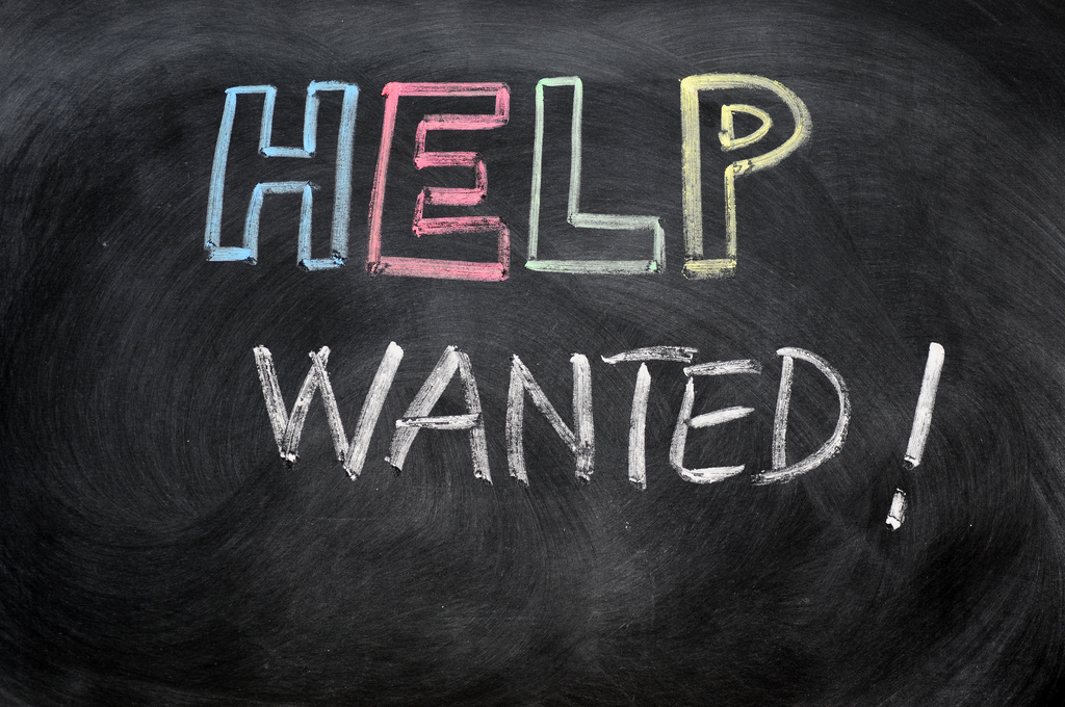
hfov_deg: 22.6
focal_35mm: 90
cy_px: 354
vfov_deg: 15.1
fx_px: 2659
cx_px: 532
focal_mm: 60
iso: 200
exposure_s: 1/3.33
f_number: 4
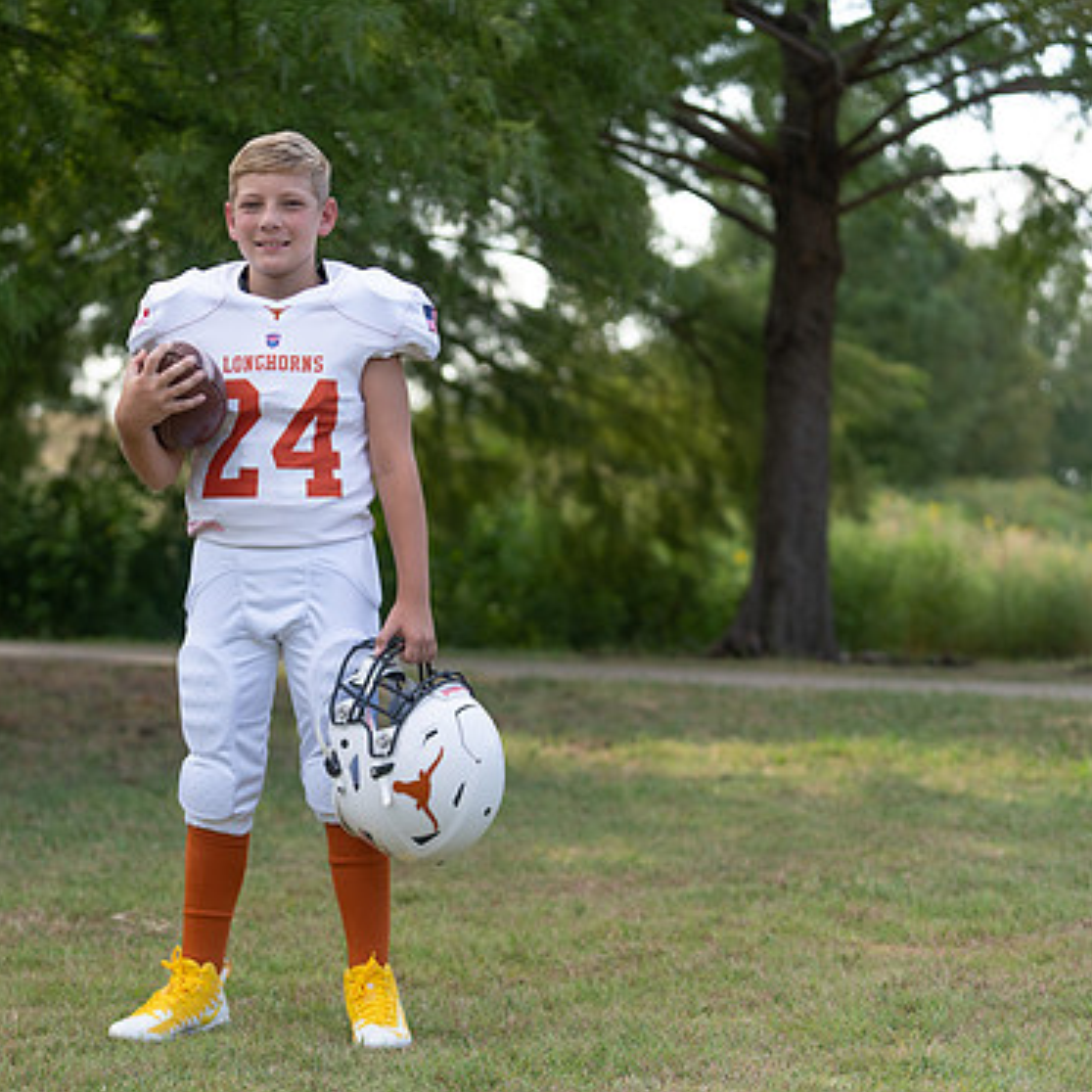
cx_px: 276
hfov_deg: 18.0
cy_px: 563
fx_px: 3426
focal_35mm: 96
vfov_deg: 18.1
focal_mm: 72
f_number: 2.8
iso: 100
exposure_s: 1/400
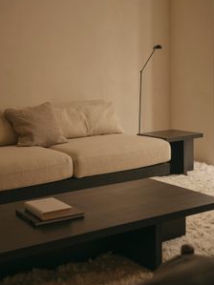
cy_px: 158
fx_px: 487
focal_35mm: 59
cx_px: 123
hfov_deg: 24.8
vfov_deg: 32.7
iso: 125
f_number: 5.2
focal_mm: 58.6
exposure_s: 1/10
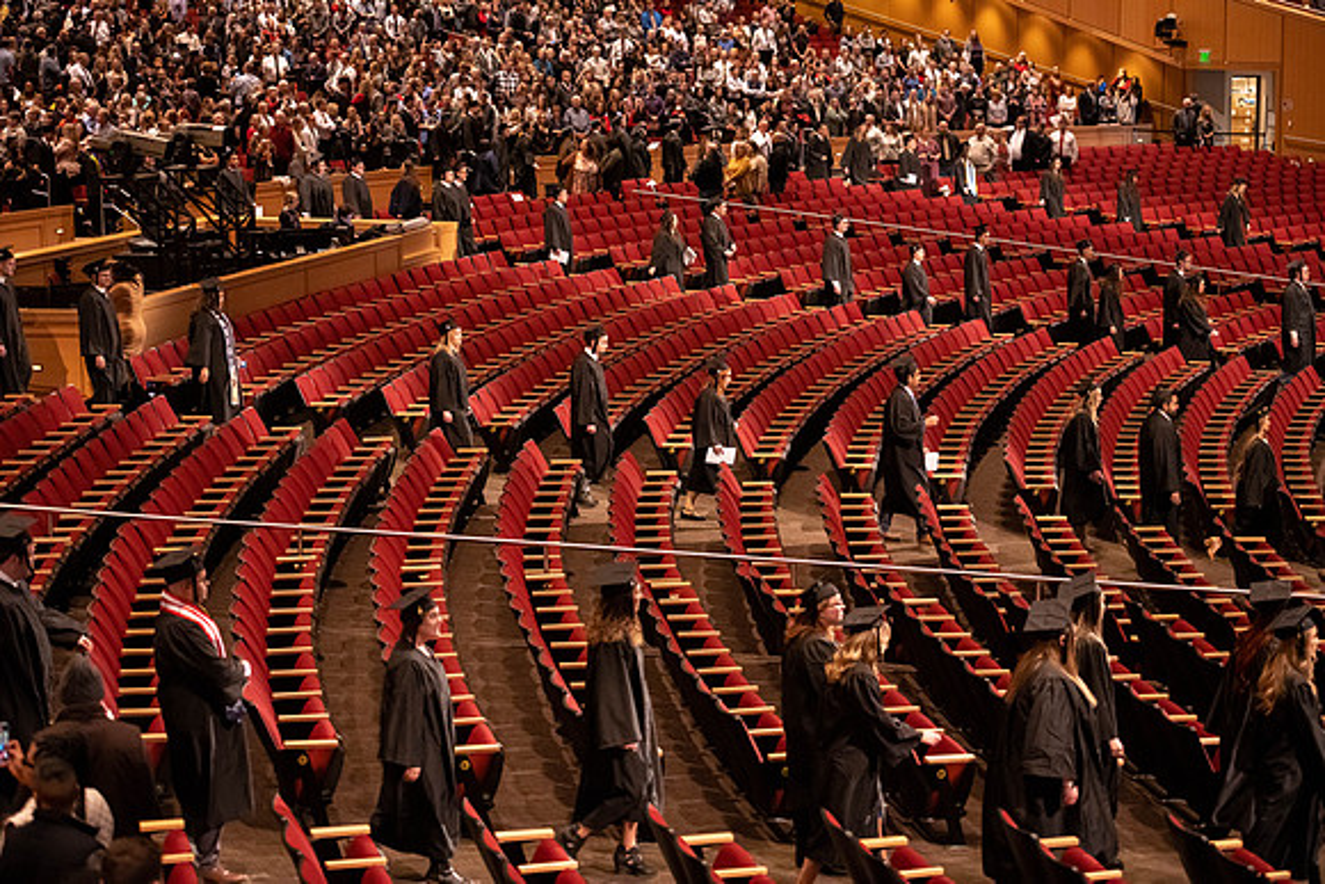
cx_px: 662
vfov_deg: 19.5
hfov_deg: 28.8
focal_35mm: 70
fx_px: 2577
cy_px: 442
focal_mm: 70
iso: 4000
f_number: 2.8
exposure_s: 1/160
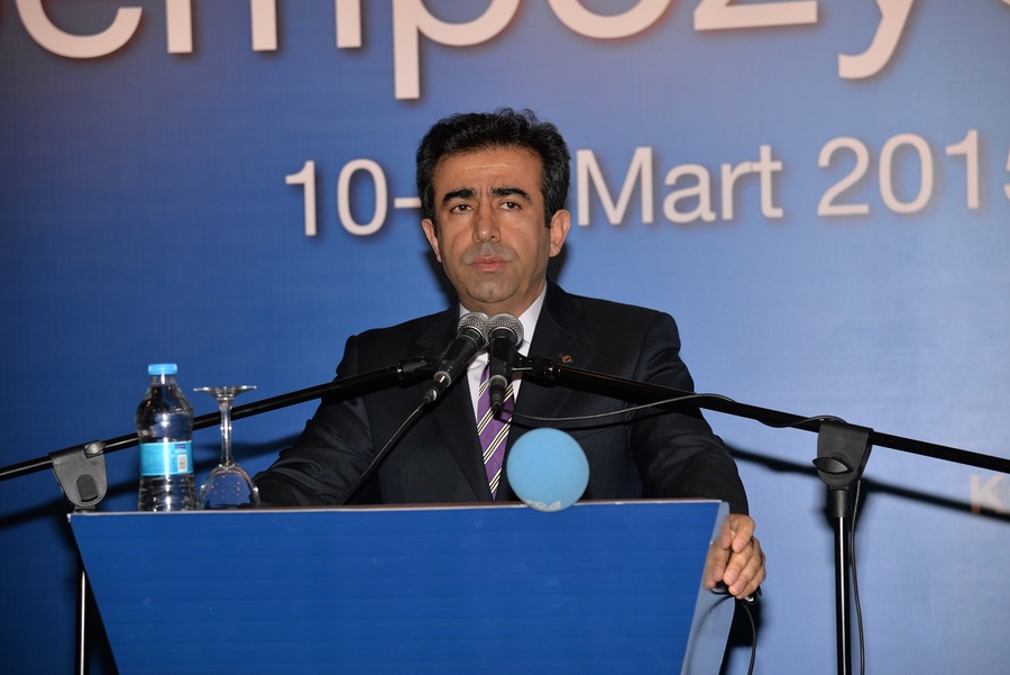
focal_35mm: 110
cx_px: 505
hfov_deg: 18.6
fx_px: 3087
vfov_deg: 12.5
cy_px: 338
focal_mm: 110
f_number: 5
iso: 200
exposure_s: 1/60
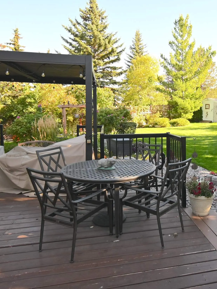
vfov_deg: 65.2
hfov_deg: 49.5
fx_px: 226
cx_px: 160
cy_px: 134
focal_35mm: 27
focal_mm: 10
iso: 200
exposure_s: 1/250
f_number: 5
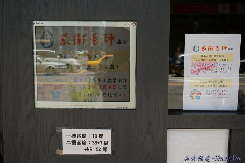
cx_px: 121
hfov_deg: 48.5
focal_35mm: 40
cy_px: 80
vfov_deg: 33.4
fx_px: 272
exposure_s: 1/160
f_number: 4.5
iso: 100
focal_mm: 26
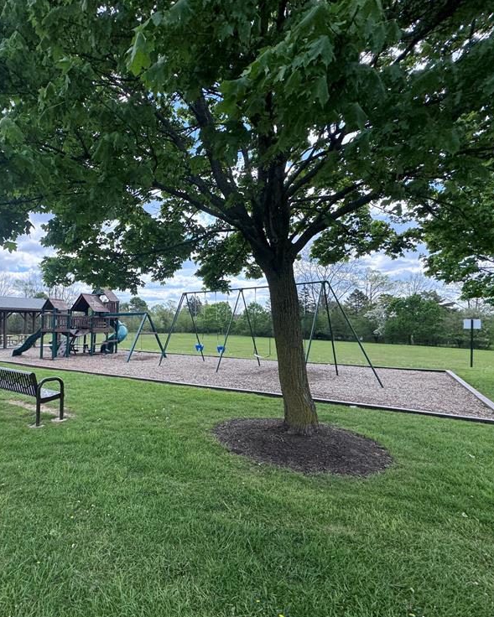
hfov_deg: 67.7
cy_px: 321
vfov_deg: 83.2
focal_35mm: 19
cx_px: 143
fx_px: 347
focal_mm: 2.22
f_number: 2.2
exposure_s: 1/804
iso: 50
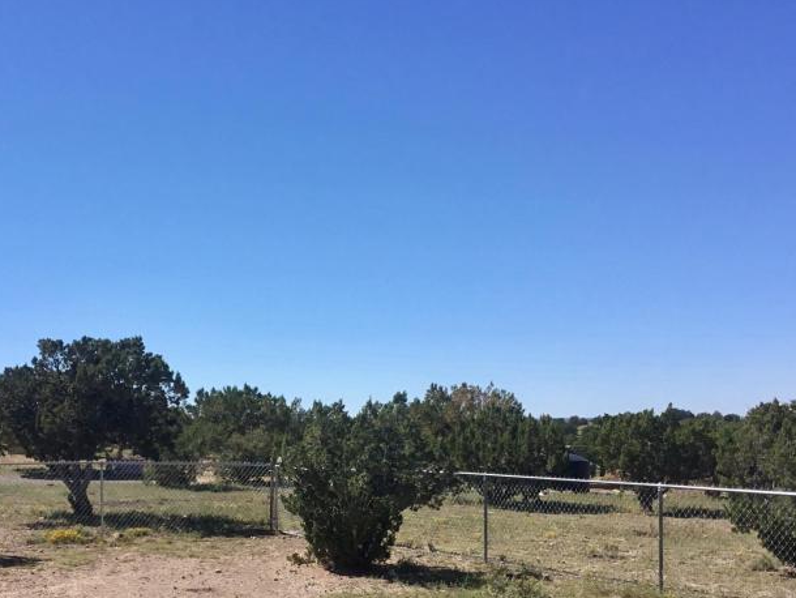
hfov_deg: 36.6
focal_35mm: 52
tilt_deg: -2.8
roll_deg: +0.8
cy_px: 475
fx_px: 1196
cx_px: 305
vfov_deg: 27.5
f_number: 2.4
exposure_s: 1/1538
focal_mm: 3.3
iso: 25
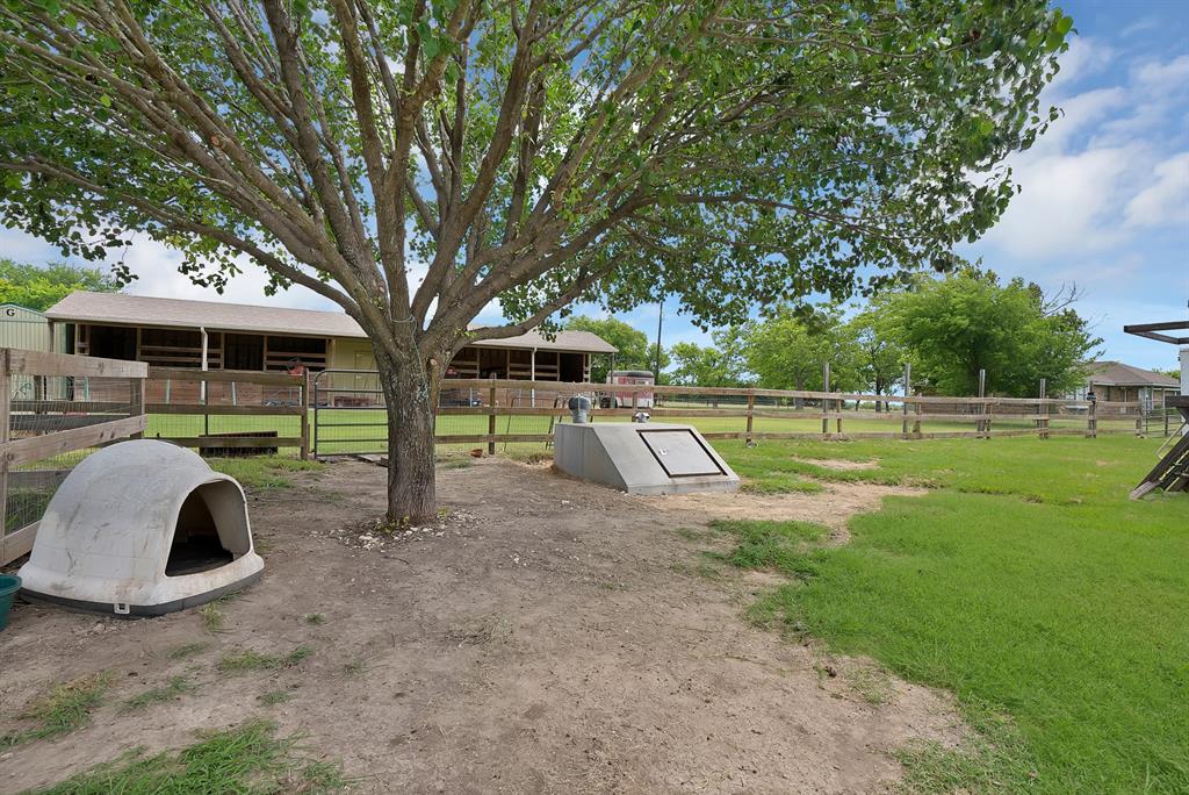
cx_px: 594
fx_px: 562
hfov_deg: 93.2
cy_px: 398
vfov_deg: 70.5
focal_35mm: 17
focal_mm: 17
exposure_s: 1/125
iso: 640
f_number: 9
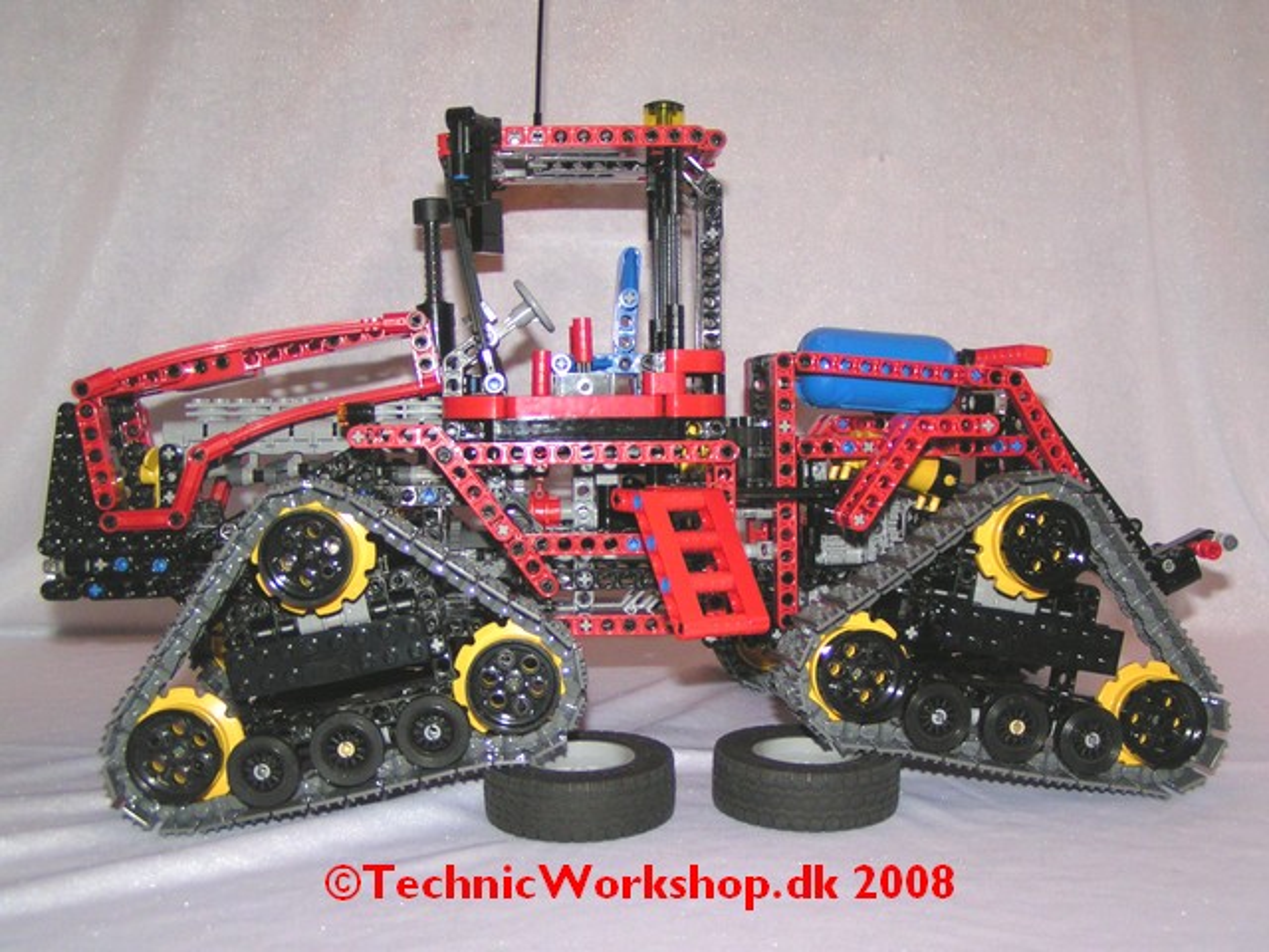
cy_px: 476
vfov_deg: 37.7
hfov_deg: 49.0
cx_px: 634
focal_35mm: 38
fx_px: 1393
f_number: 2.8
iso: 200
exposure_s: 1/40
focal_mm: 5.8
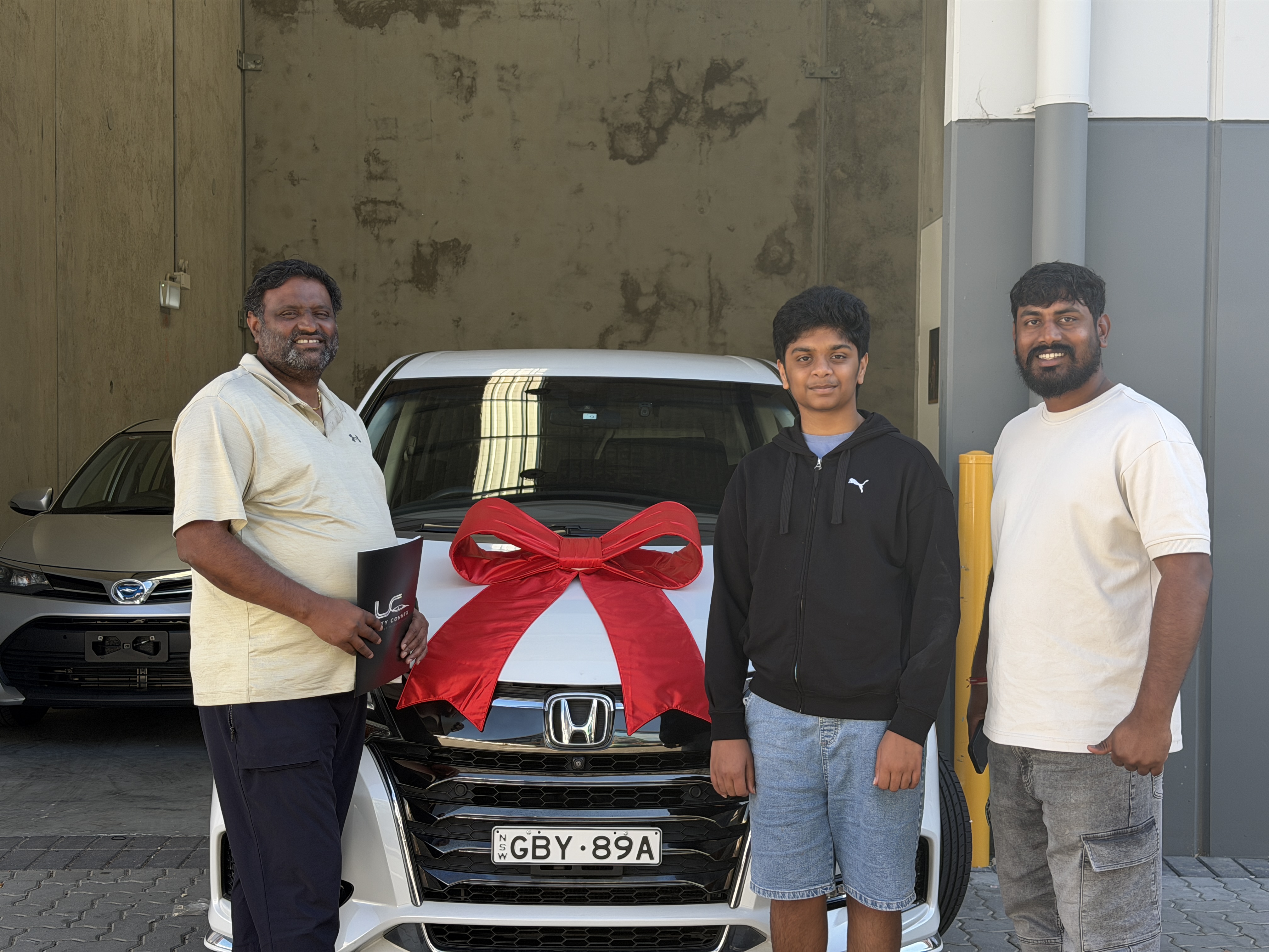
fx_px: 1760
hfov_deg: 39.7
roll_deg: +0.0
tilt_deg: -3.2
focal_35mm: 48
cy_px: 476
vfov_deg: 30.3
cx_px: 634
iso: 64
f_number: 1.78
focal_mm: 6.76
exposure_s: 1/452
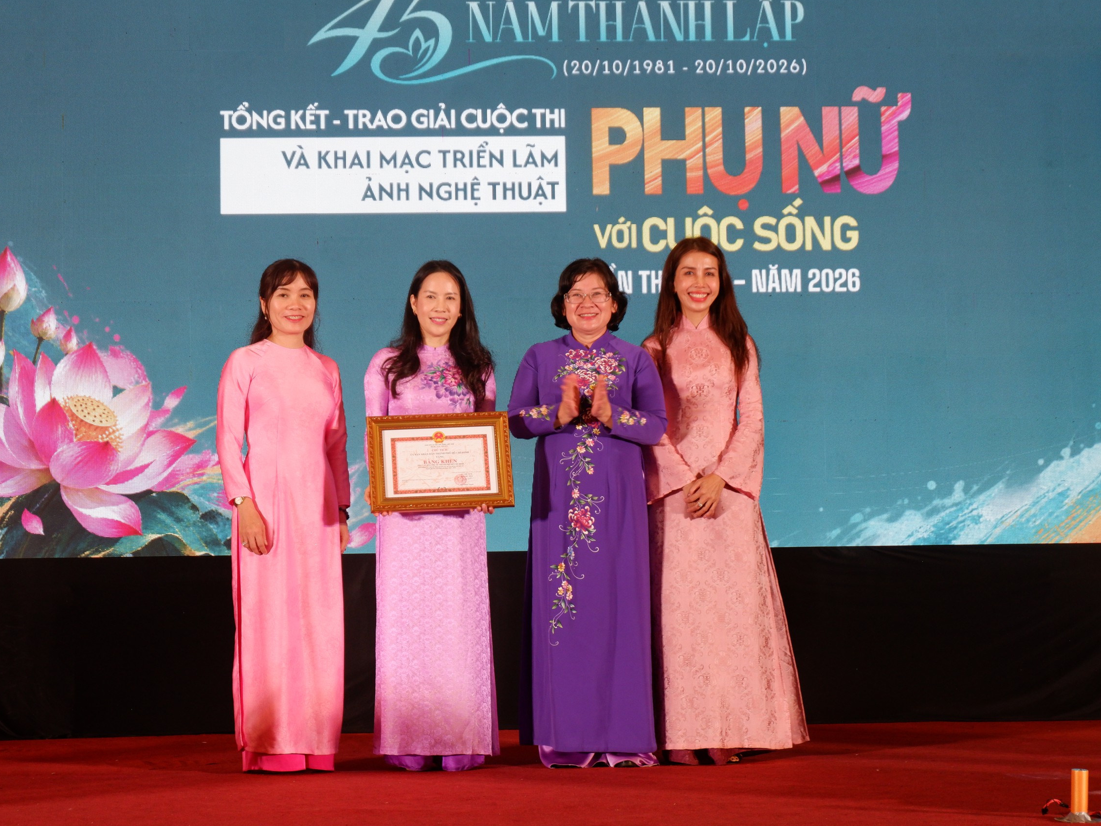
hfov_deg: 26.3
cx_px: 540
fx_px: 2353
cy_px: 414
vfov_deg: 19.9
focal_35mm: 74
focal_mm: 45.2
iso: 800
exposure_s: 1/100
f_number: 5.6
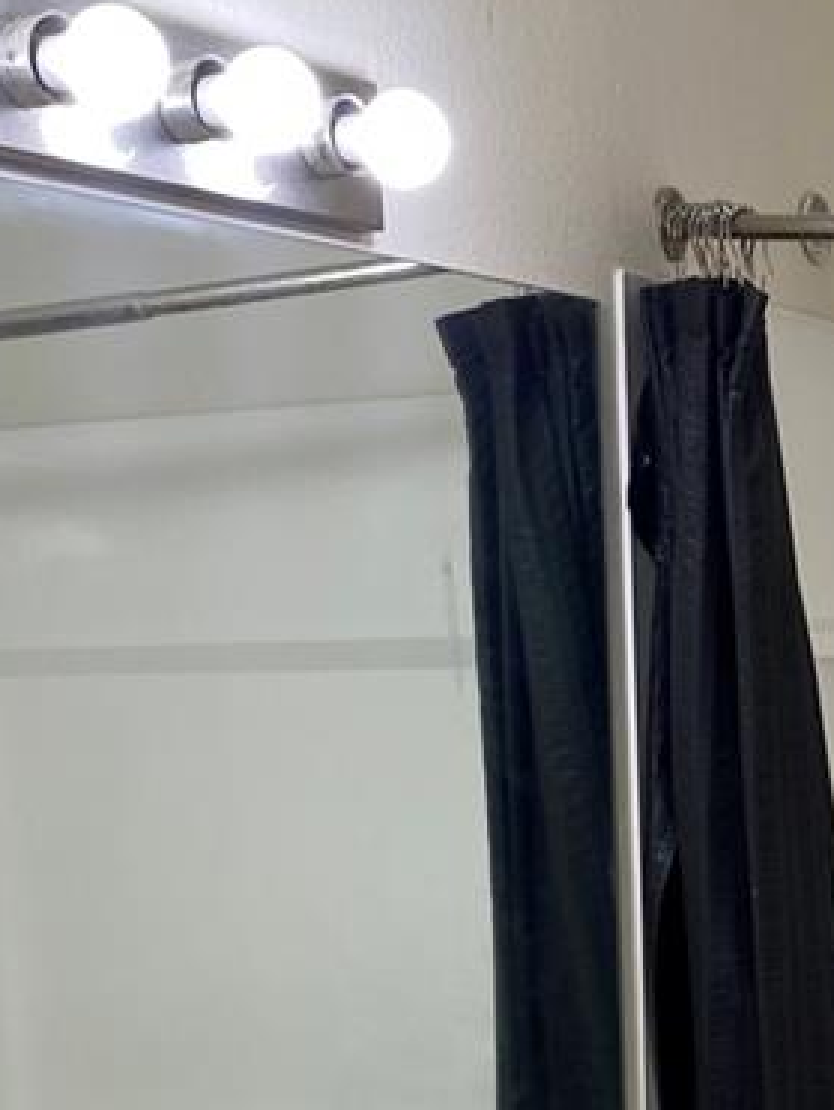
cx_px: 837
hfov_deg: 17.2
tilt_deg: -9.2
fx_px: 2694
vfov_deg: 22.1
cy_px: 1185
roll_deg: +1.0
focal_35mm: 84
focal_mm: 4.25
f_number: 1.8
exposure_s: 1/120
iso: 40
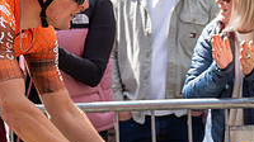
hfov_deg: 10.1
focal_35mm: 213
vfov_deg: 5.7
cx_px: 0
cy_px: -1
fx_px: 1433
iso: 500
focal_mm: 70
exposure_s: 1/1000
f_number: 5
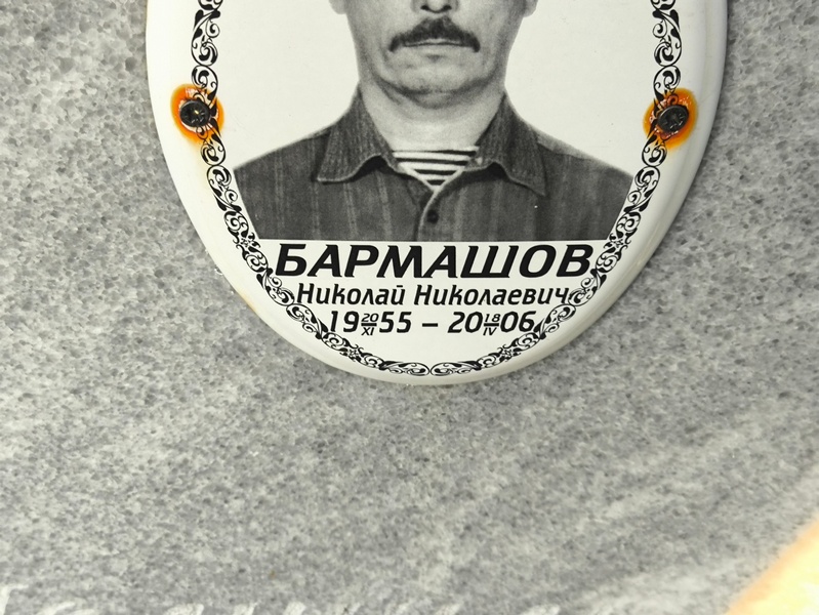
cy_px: 308
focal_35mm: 50
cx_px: 410
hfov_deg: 38.2
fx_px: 1184
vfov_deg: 29.1
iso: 50
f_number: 1.7
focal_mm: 4.71
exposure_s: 1/129
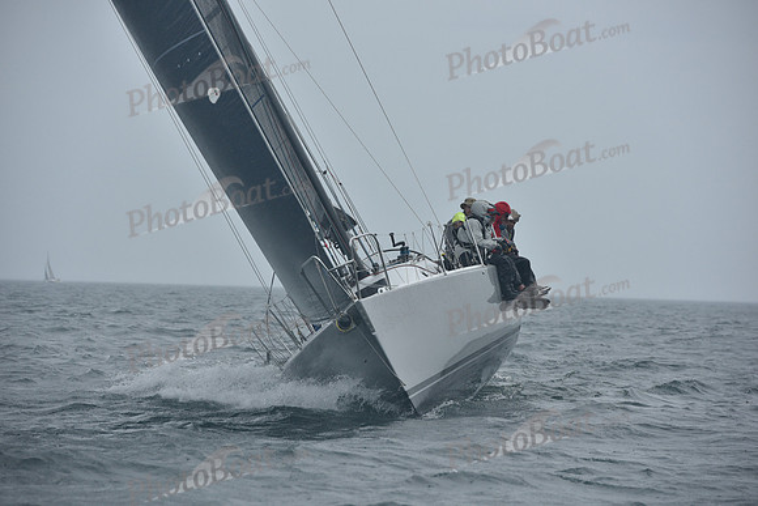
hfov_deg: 10.3
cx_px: 379
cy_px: 253
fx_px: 4212
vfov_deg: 6.9
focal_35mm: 200
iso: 320
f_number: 7.1
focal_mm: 200
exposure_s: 1/1000
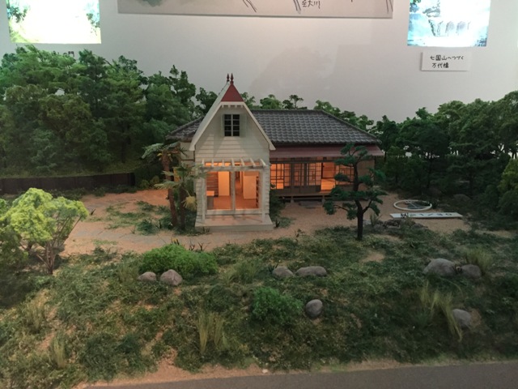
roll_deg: +0.1
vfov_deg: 48.2
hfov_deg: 61.7
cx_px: 259
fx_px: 434
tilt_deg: -10.3
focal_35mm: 29
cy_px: 194
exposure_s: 1/17
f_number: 2.2
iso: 320
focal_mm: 4.15
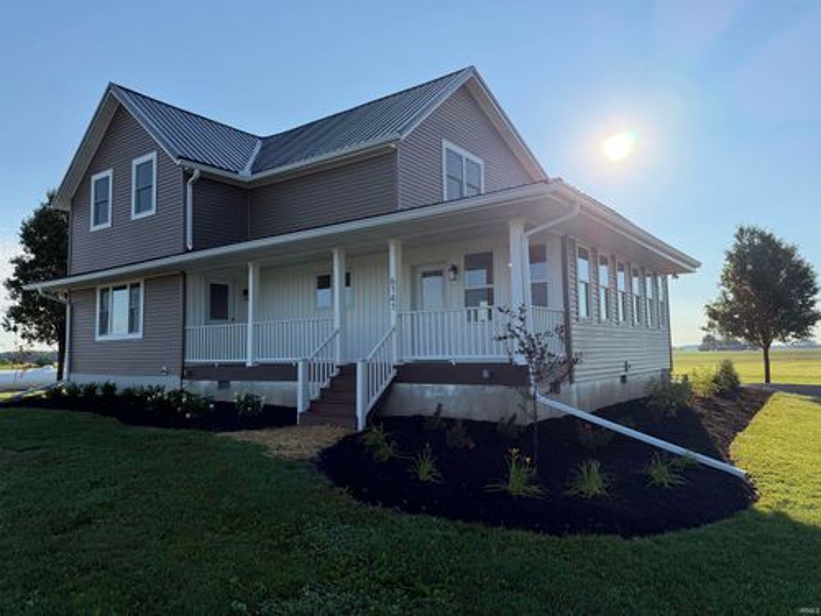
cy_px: 308
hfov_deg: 71.6
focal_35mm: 24
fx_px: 569
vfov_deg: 56.8
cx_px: 410
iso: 100
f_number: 1.78
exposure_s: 1/4975
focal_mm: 6.76
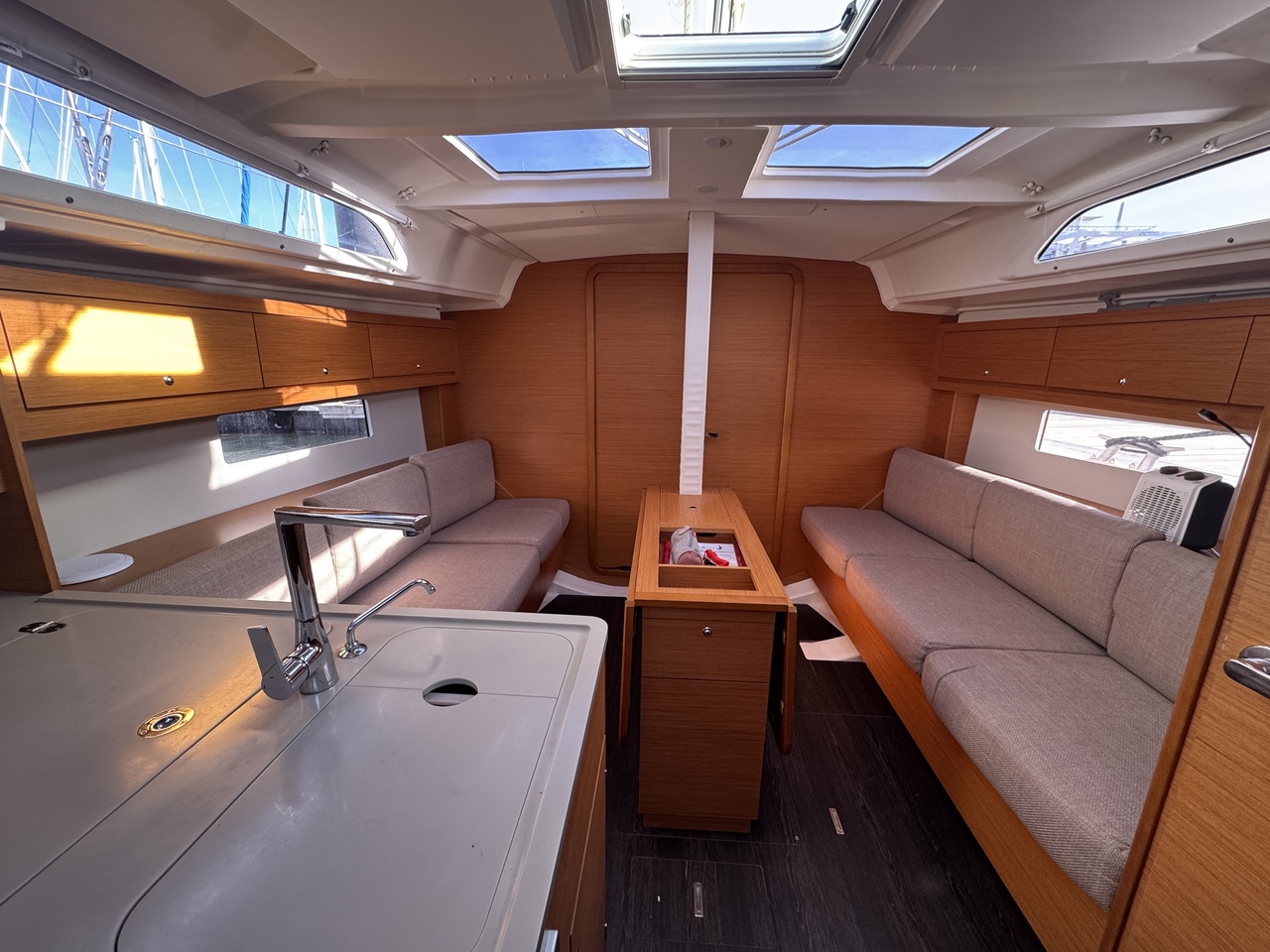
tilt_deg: -12.3
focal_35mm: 14
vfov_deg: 85.7
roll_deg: +0.5
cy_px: 476
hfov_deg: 102.1
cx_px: 635
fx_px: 514
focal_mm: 2.22
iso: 160
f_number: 2.2
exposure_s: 1/99
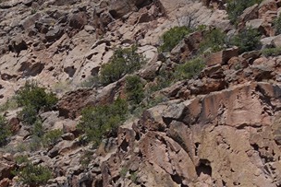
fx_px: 1437
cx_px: -562
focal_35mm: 184
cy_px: 477
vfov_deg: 7.0
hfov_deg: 9.0
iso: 100
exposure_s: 1/100
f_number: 14
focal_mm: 28
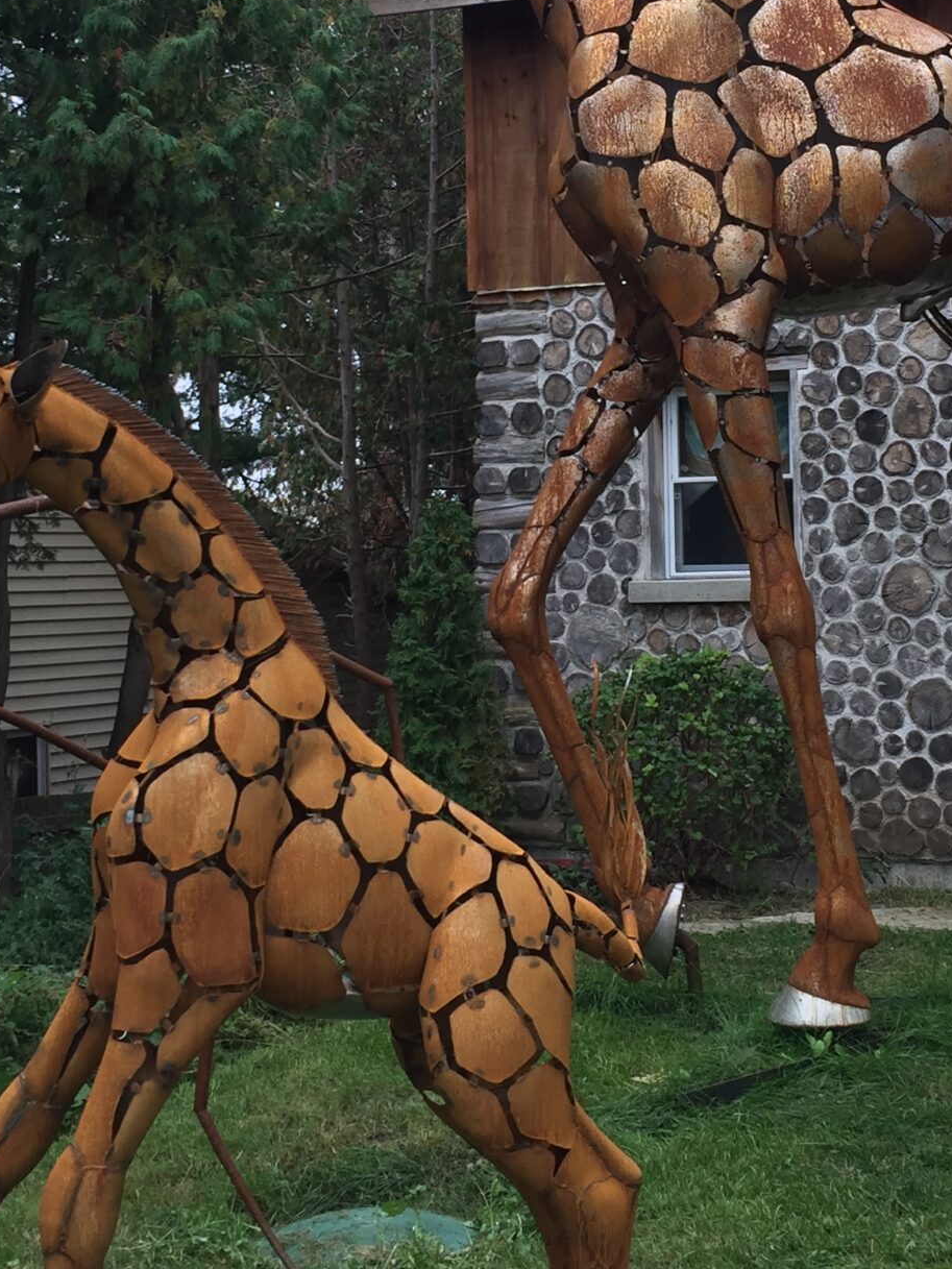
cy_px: 385
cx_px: 488
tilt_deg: +4.4
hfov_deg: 24.0
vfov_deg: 31.3
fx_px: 2236
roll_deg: +1.5
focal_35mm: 61
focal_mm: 4.15
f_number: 2.2
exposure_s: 1/125
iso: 32
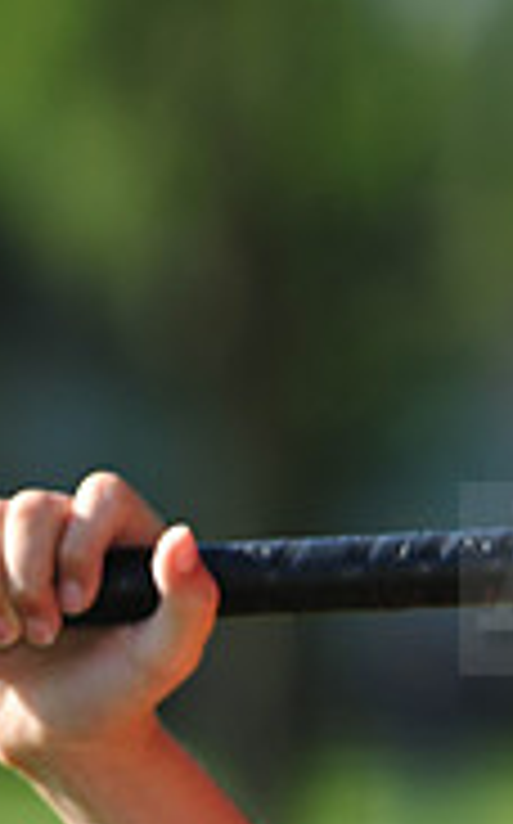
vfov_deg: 3.3
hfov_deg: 2.0
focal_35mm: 645
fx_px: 14462
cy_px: 540
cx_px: 1215
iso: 200
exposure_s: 1/800
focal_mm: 200
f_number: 4
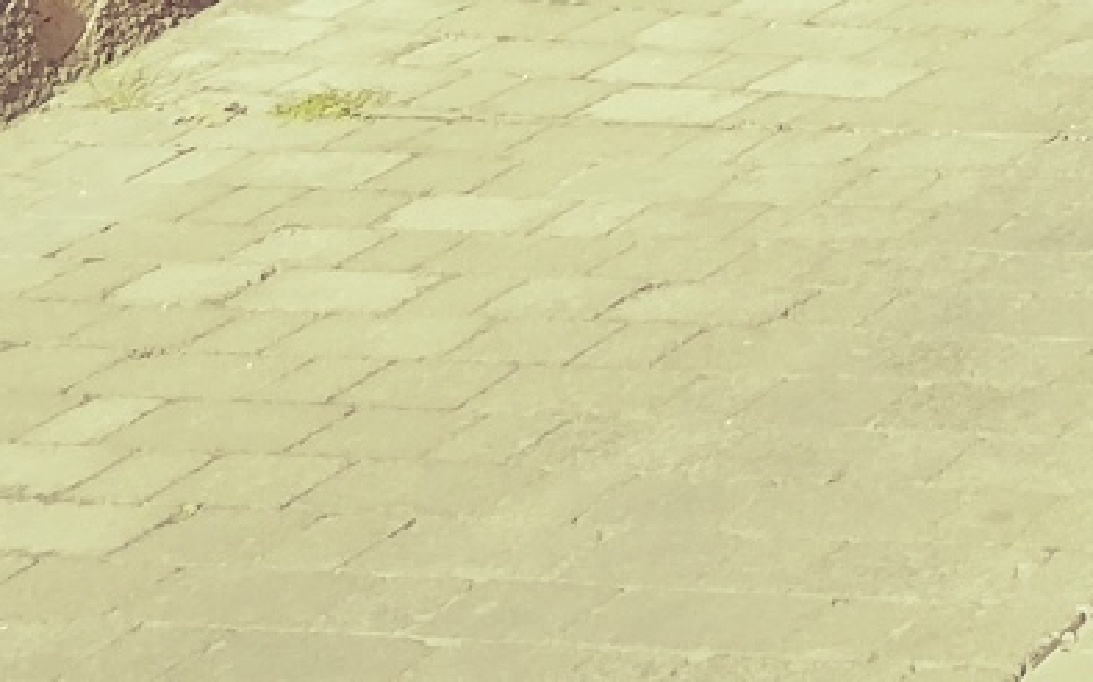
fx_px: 4794
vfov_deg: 7.3
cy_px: -1314
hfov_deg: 11.6
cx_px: 2253
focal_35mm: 161
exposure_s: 1/335
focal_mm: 3.81
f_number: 2.2
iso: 50
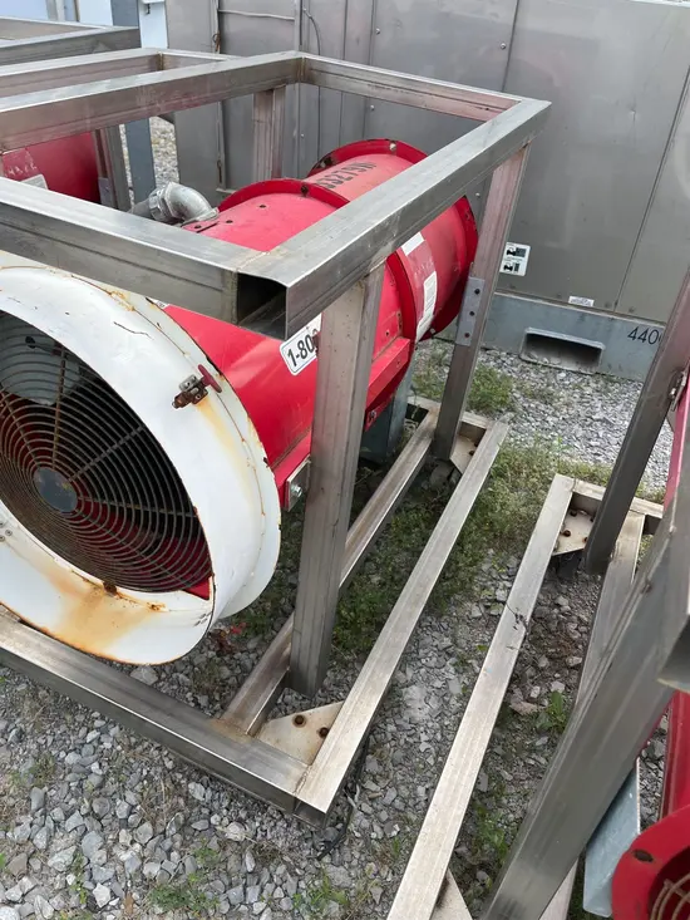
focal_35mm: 26
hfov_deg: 53.1
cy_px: 460
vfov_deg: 67.3
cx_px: 345
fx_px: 691
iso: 50
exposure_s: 1/1212
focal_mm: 5.1
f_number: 1.6
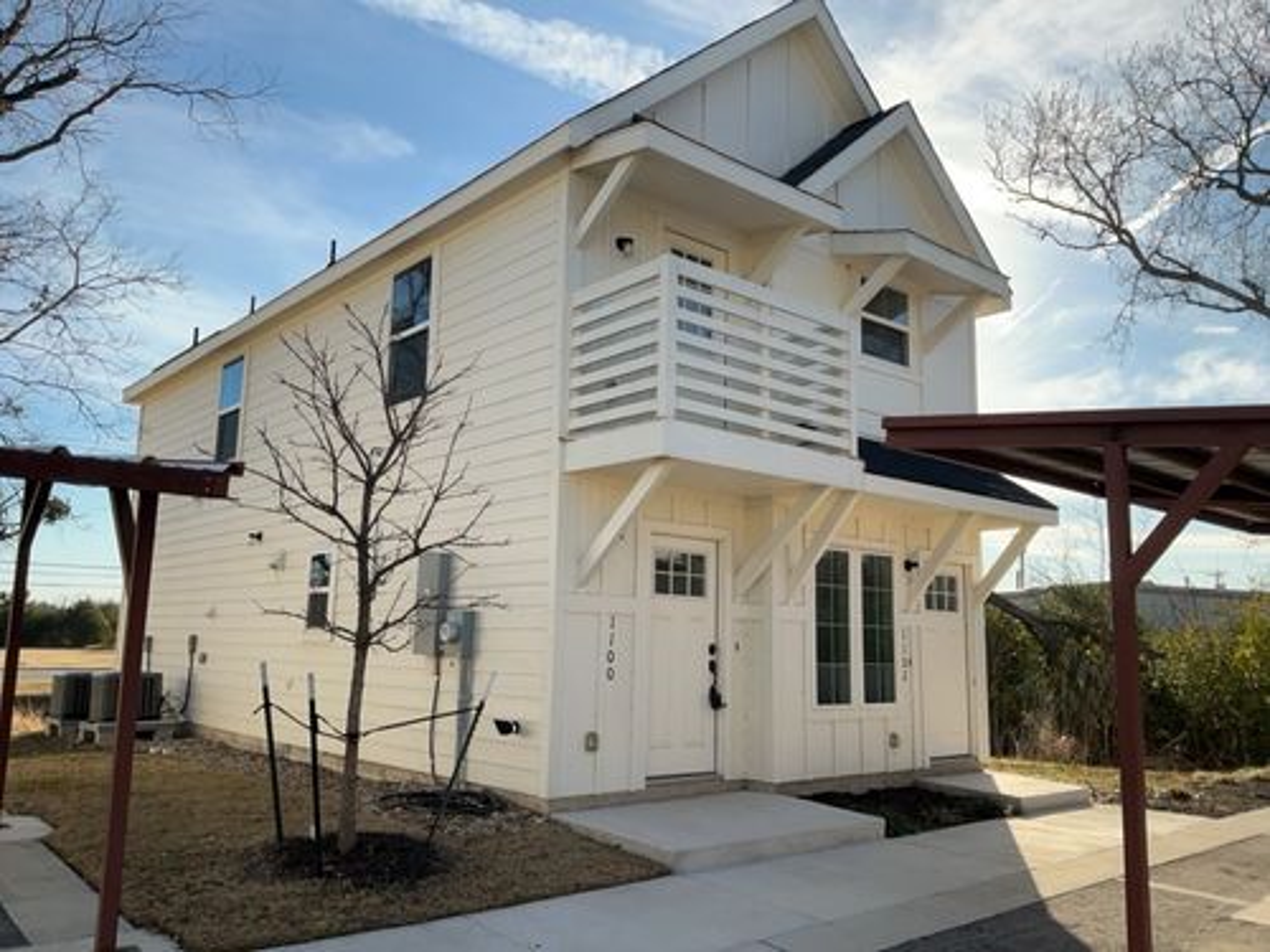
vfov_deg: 51.4
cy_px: 476
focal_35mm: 27
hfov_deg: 65.3
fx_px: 991
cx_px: 635
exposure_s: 1/1912
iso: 32
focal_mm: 3
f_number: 1.8
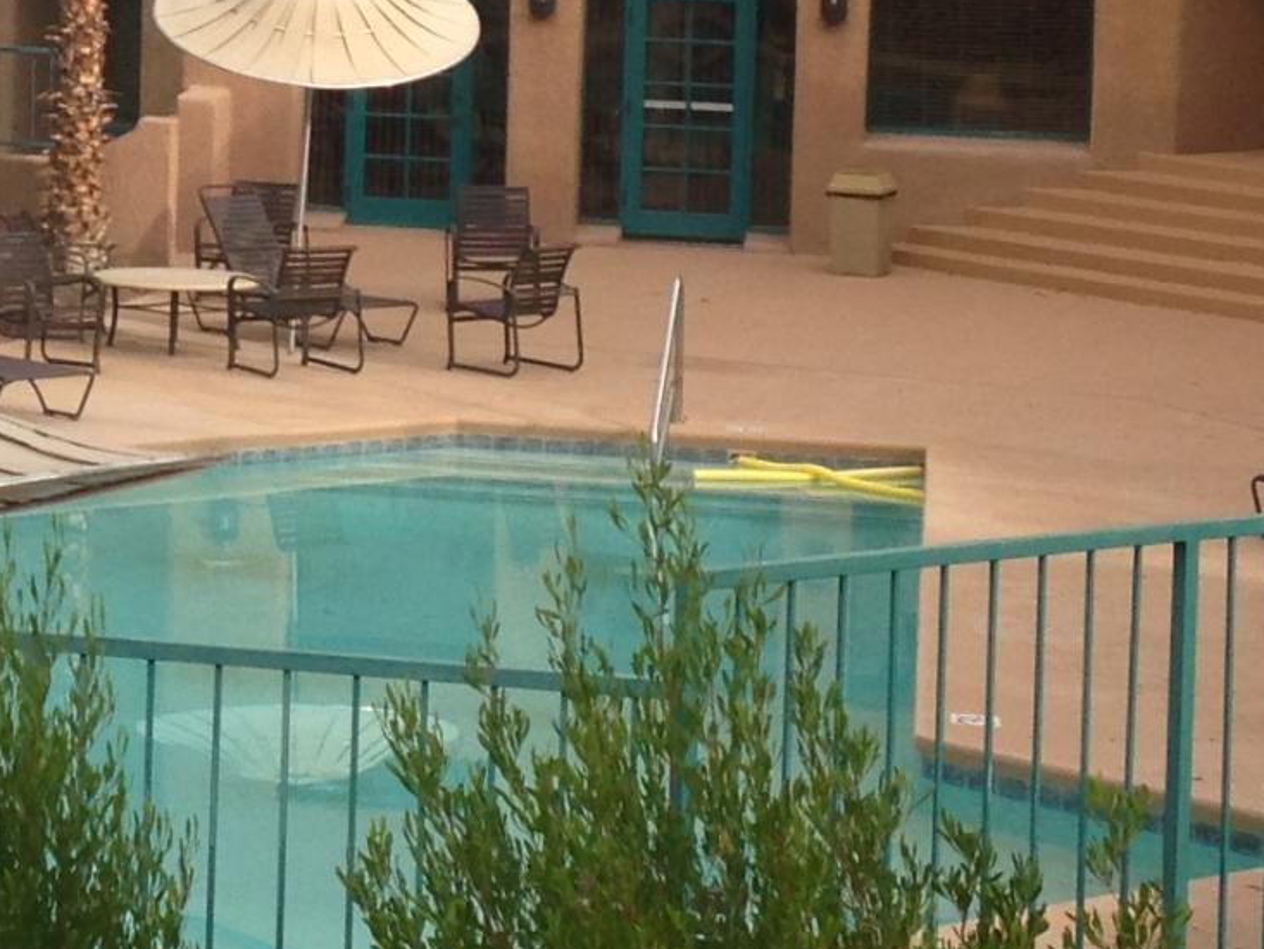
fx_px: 4930
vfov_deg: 10.9
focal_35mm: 135
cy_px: 29
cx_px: -122
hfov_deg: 14.3
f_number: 2.4
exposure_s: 1/623
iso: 50
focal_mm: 4.12
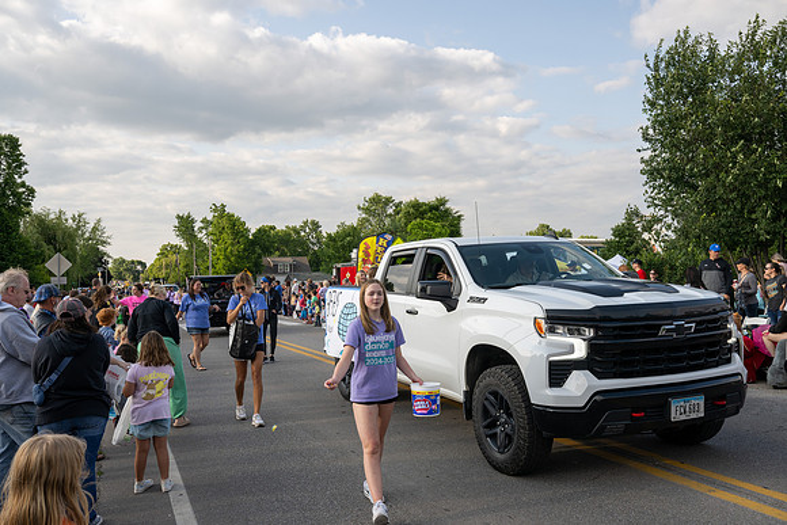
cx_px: 394
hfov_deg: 59.5
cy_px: 262
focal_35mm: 32
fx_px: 689
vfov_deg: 41.7
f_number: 10
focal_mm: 31.5
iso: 250
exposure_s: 1/250
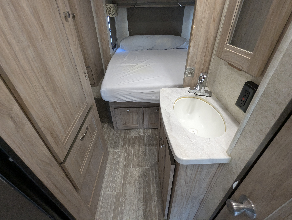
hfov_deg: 94.4
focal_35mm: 16
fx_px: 135
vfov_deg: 78.2
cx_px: 146
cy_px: 110
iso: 402
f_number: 2.2
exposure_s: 1/117
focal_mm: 2.35
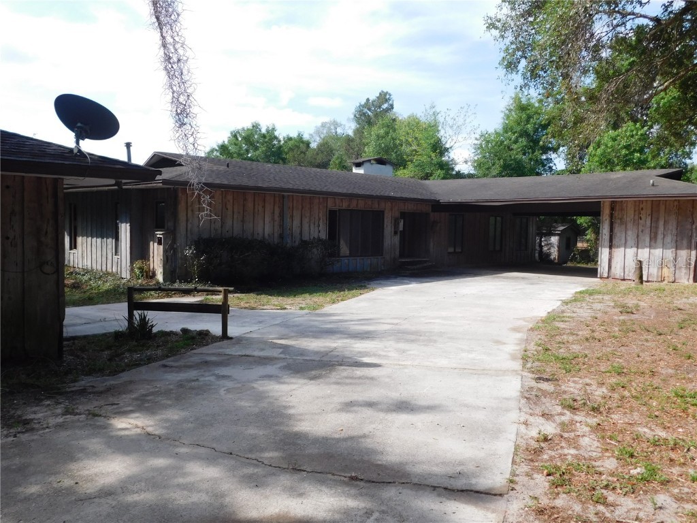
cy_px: 262
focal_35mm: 30
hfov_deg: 60.0
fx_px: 604
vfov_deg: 46.8
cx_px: 348
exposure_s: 1/800
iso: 125
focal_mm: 5.3
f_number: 3.2
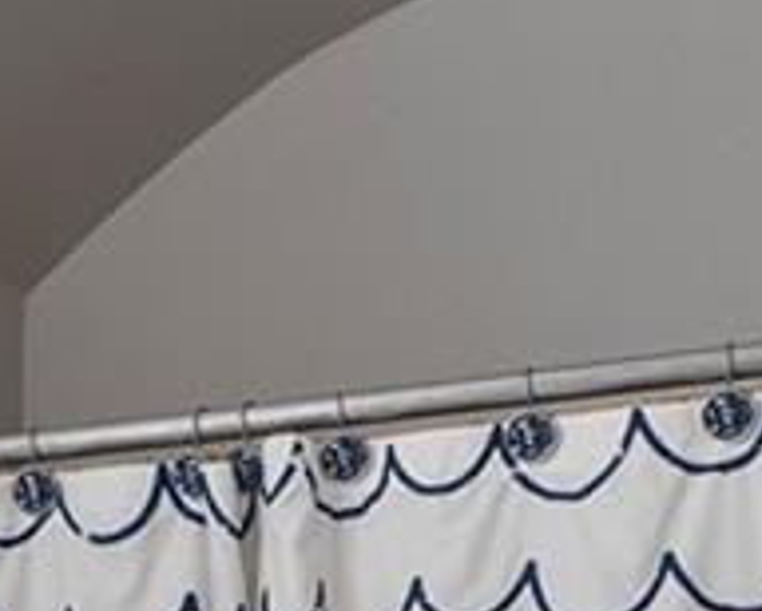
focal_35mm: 125
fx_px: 2822
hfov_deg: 14.7
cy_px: 1357
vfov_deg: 10.9
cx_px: -234
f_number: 8
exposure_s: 1/2.5
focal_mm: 16
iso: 400
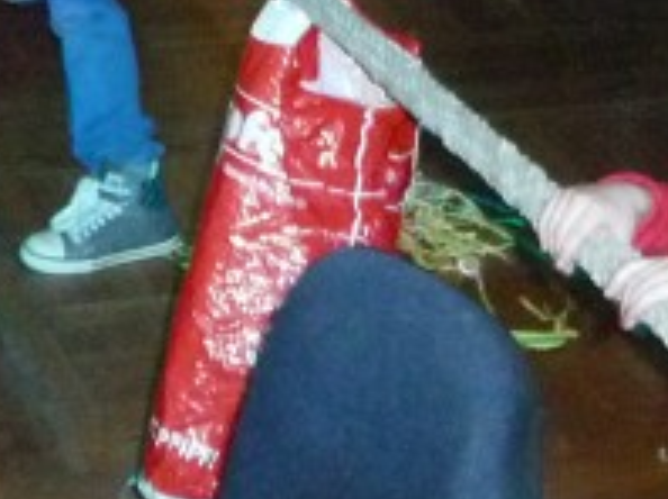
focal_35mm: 145
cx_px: 57
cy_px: -496
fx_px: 2795
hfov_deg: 13.5
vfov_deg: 9.5
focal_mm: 4.7
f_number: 3.3
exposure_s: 1/30
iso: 500
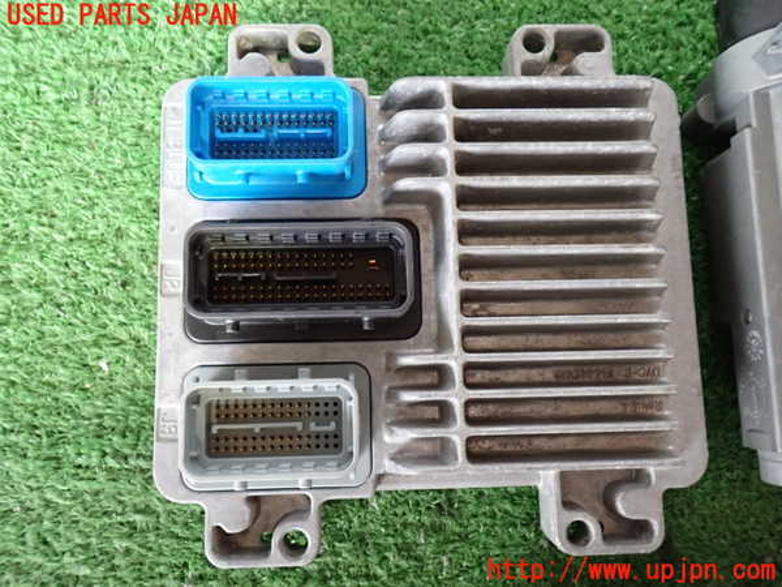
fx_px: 678
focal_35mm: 30
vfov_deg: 46.8
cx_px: 391
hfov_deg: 60.0
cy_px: 294
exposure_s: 1/30
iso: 640
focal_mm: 5.4
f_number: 2.3
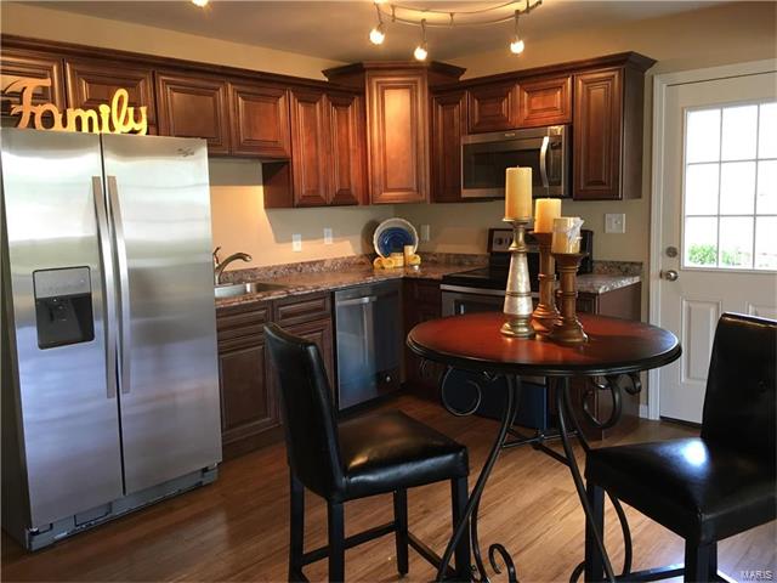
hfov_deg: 61.7
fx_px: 651
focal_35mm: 29
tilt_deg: -7.9
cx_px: 388
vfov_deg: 48.2
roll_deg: +1.2
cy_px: 292
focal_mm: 4.15
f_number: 2.2
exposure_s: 1/30
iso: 100
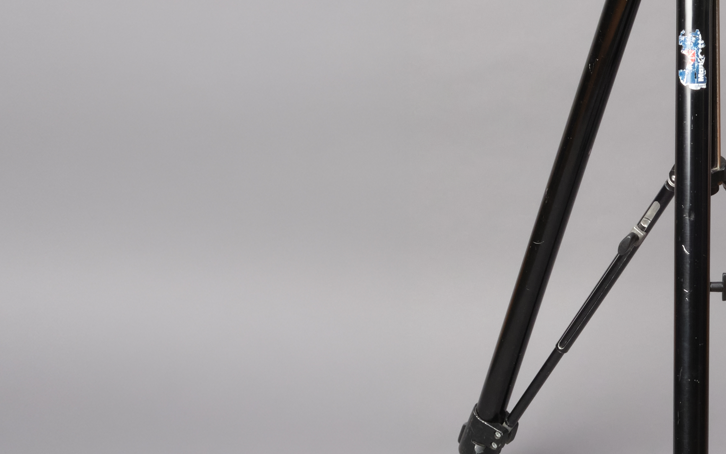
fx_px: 2196
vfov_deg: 11.8
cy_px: 206
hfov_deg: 18.4
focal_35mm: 111
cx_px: 693
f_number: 11
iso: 640
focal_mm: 26.5
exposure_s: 1/250
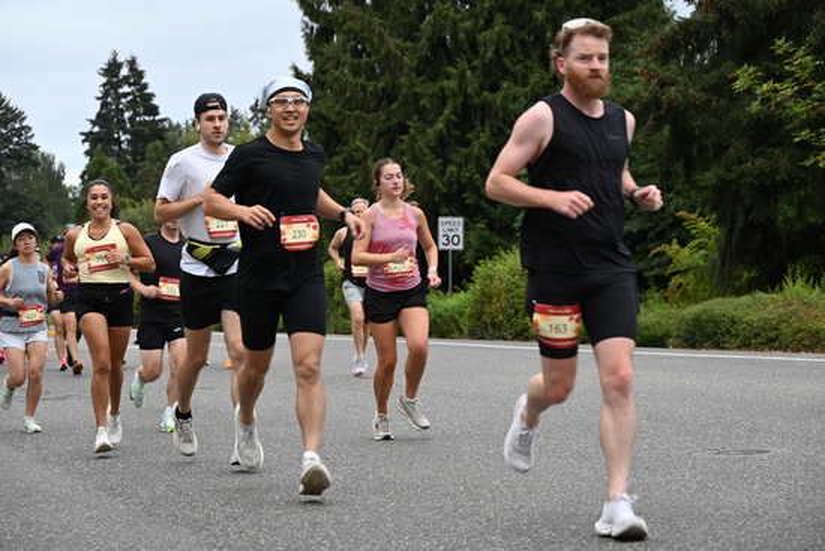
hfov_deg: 22.4
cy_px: 276
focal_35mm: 91
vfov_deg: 15.0
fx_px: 2086
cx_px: 412
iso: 400
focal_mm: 91
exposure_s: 1/160
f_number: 6.3
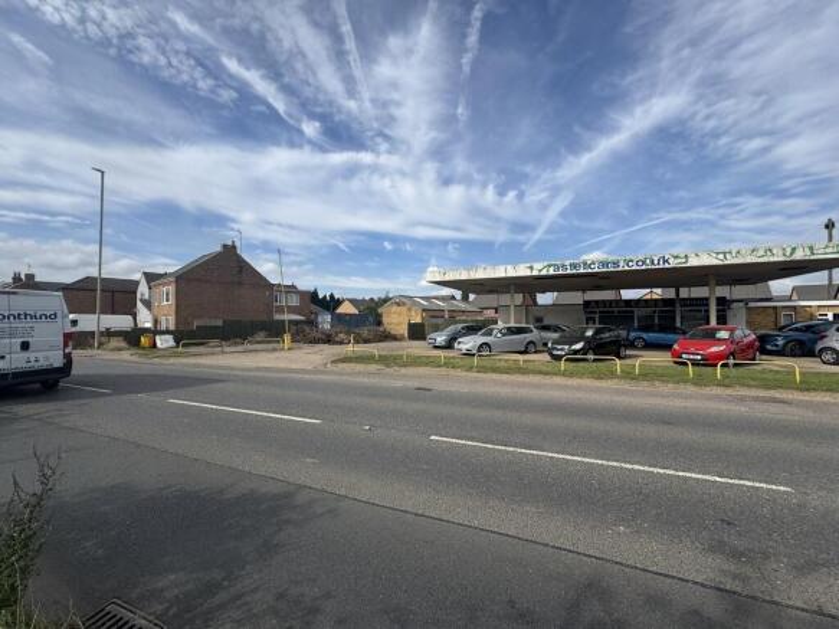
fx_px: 339
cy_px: 314
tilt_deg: +1.9
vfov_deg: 85.7
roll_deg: -0.3
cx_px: 420
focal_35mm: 14
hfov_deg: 102.1
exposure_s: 1/2494
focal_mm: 2.22
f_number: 2.2
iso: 50
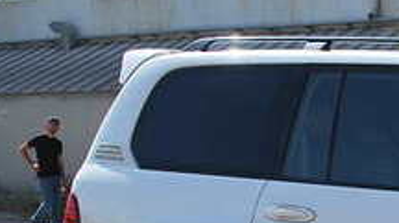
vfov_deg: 11.2
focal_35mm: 106
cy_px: 269
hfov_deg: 18.3
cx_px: 573
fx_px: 1120
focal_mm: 22
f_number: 8
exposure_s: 1/250
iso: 100
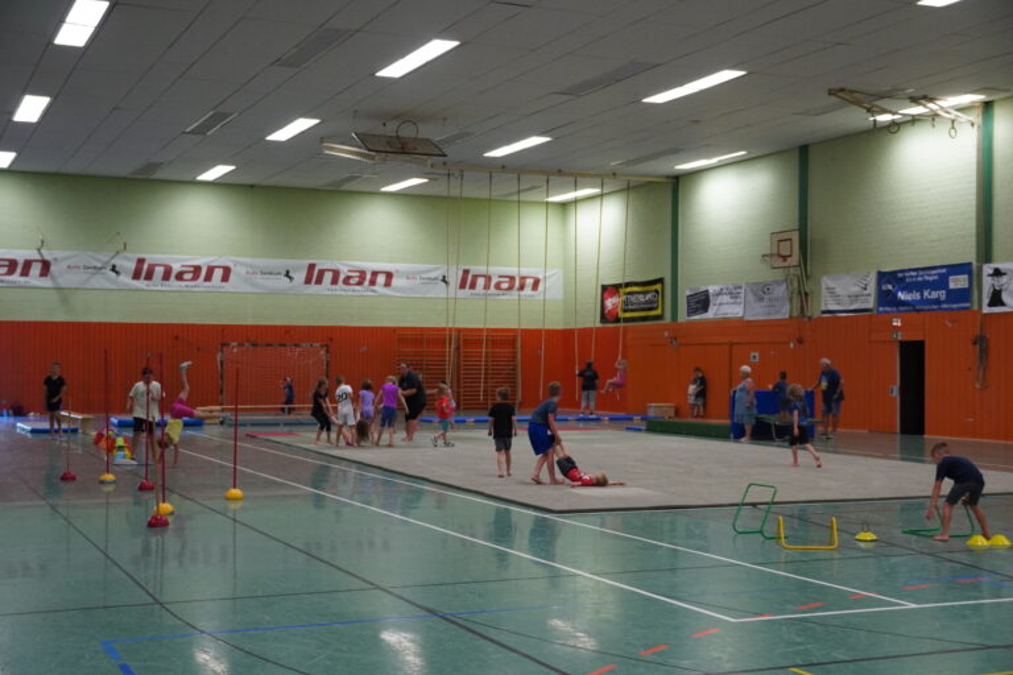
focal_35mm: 50
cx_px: 506
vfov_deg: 27.3
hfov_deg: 40.0
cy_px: 338
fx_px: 1393
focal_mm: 33
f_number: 4.5
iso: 2000
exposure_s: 1/160
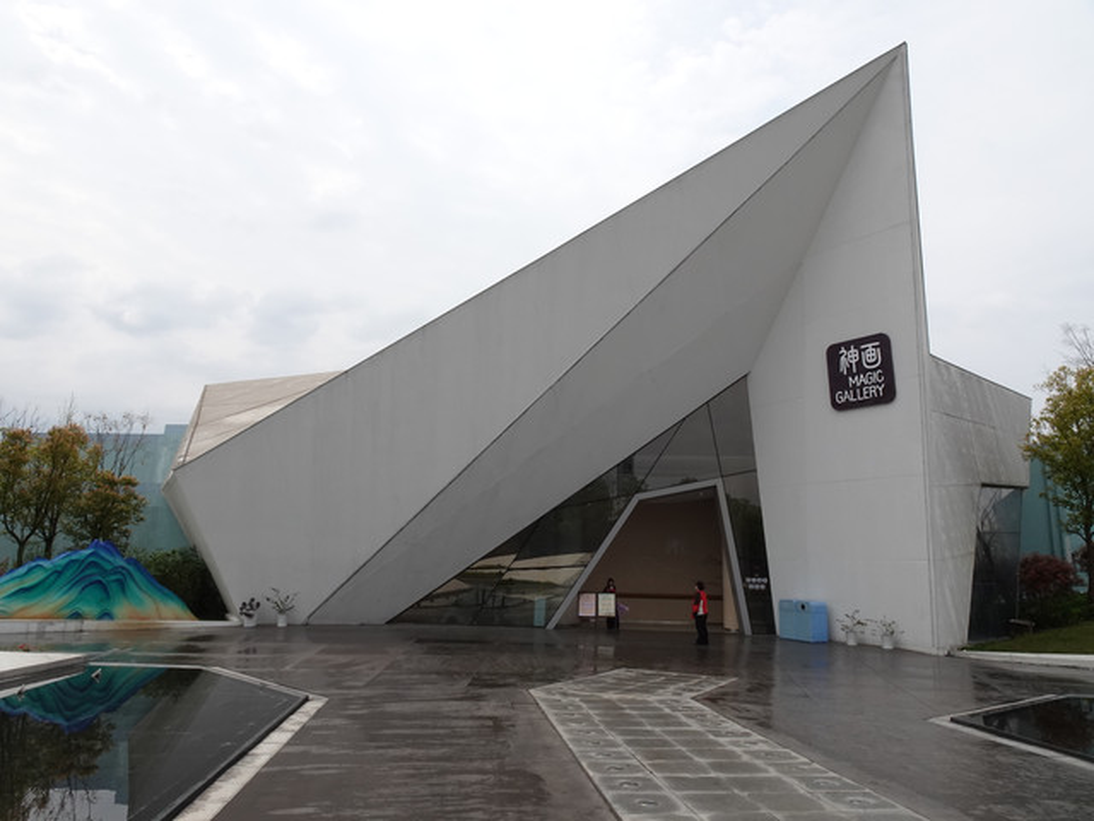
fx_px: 758
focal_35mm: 24
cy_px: 410
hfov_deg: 71.6
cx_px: 547
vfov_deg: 56.8
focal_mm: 4.25
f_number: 5.6
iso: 80
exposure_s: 1/400
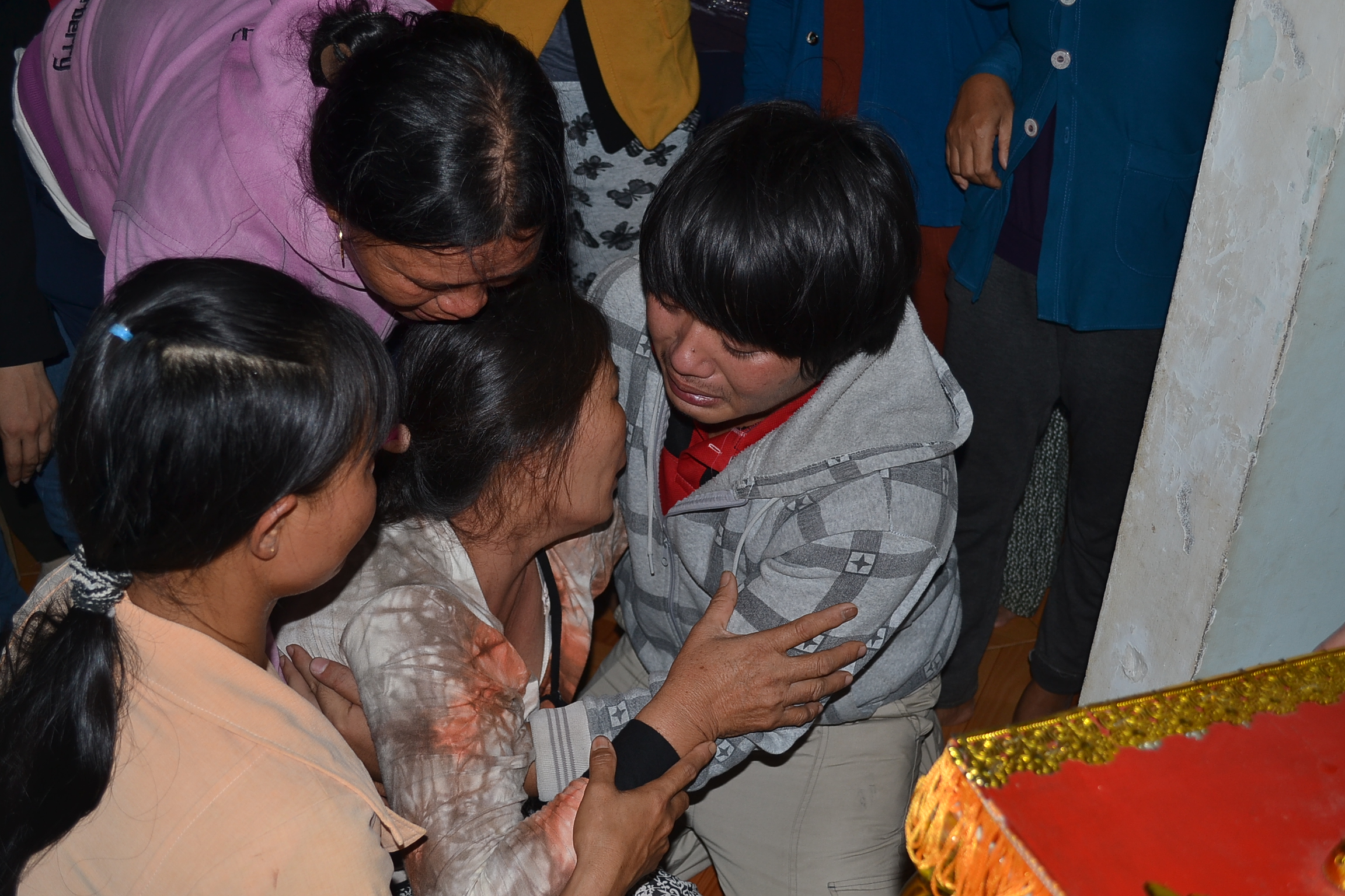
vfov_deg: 36.9
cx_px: 672
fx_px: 1345
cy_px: 448
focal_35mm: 36
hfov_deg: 53.1
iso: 200
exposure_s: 1/60
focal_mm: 24
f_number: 4
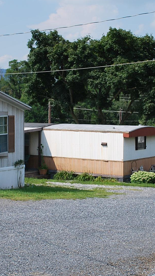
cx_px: 65
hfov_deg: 16.5
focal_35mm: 73
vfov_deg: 28.9
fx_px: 534
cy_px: 117
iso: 100
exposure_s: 1/250
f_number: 8
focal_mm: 26
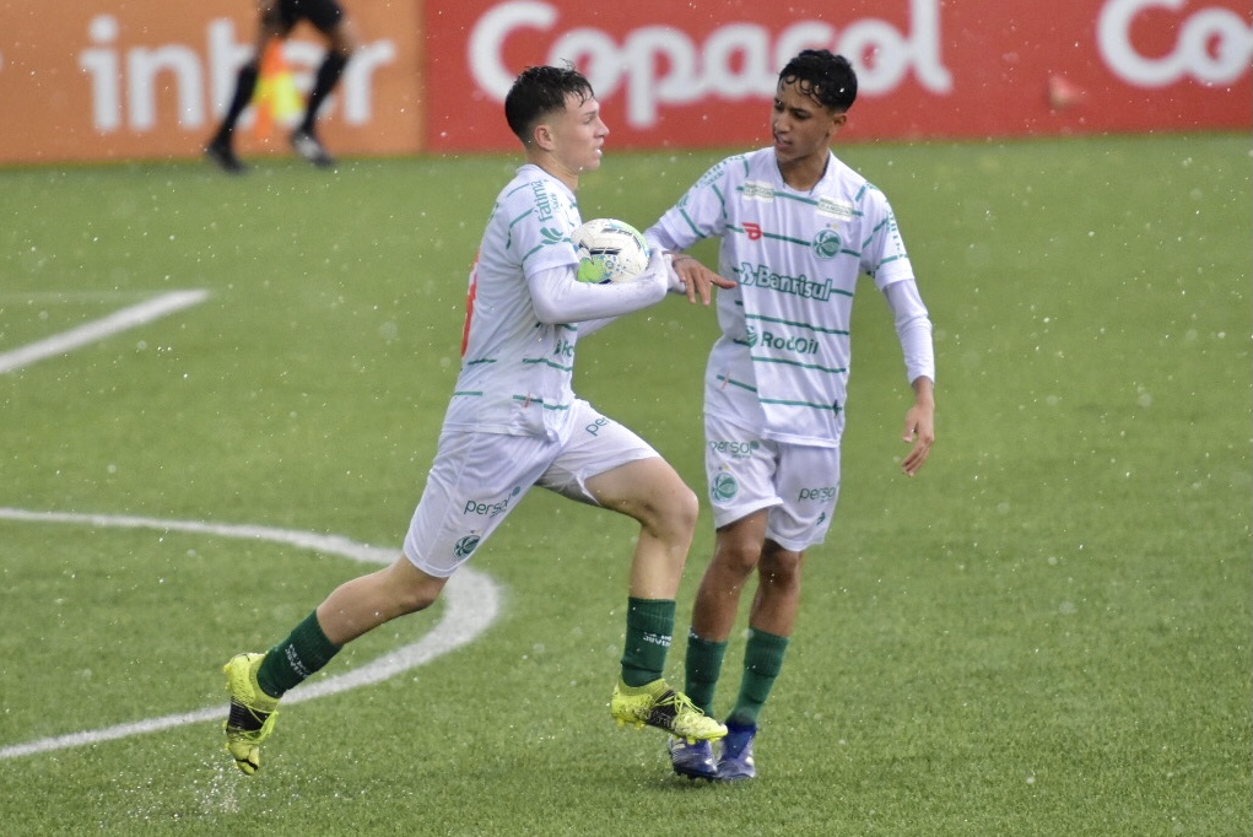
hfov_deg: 7.0
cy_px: 418
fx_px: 10186
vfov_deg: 4.7
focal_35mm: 292
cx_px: 626
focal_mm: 195
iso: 2500
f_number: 2.8
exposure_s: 1/2000
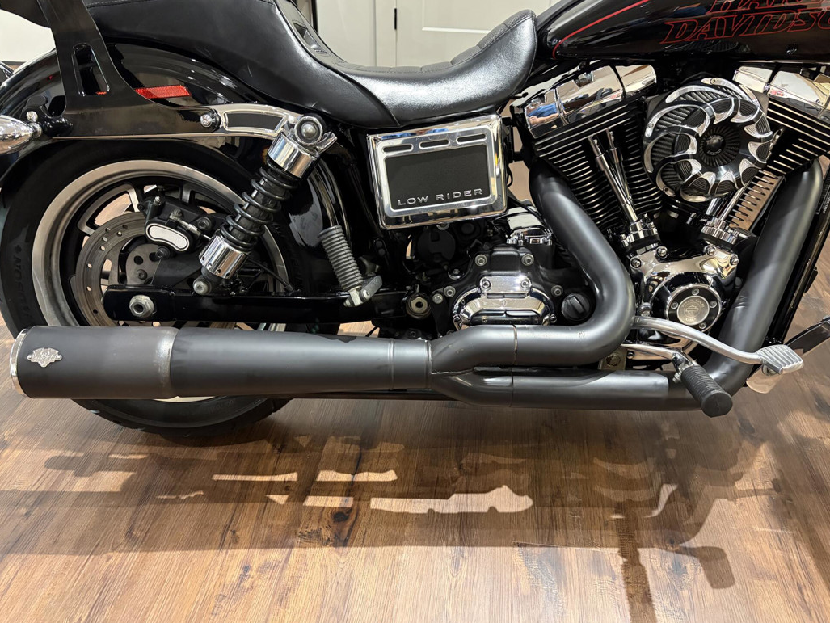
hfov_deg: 65.3
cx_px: 413
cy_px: 304
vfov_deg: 51.4
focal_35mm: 27
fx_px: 648
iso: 500
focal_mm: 5.96
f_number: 1.6
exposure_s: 1/30
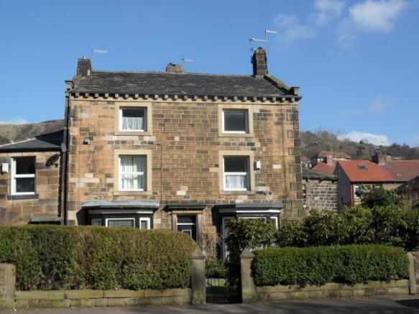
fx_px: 484
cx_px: 210
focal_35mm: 40
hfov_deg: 46.8
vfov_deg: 35.9
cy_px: 157
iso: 80
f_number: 3.6
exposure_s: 1/750
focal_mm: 6.5
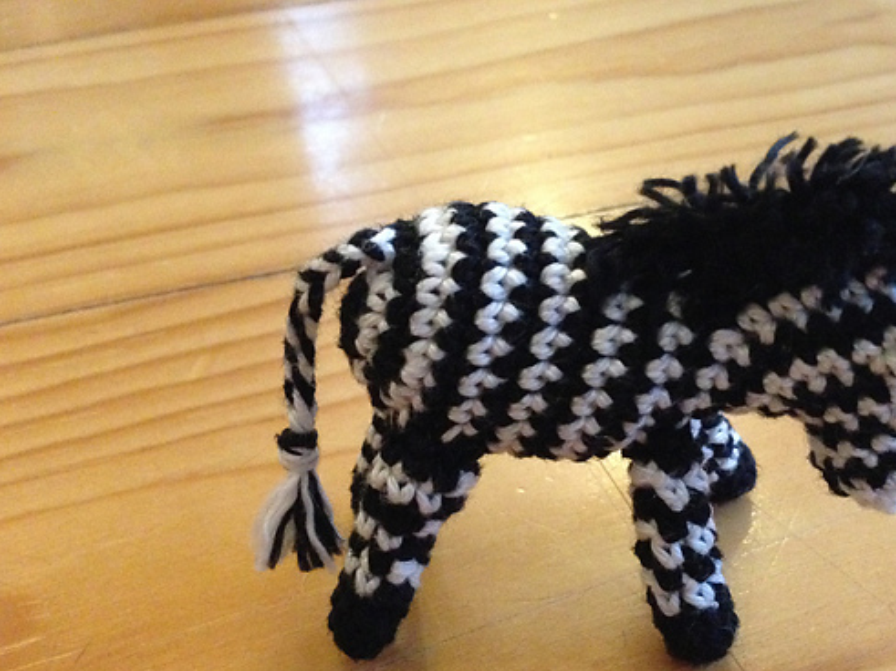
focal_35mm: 43
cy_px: 436
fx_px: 1113
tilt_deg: -40.5
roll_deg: +3.1
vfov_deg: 33.3
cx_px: 571
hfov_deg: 43.4
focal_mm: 4.12
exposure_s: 1/17
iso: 800
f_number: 2.4
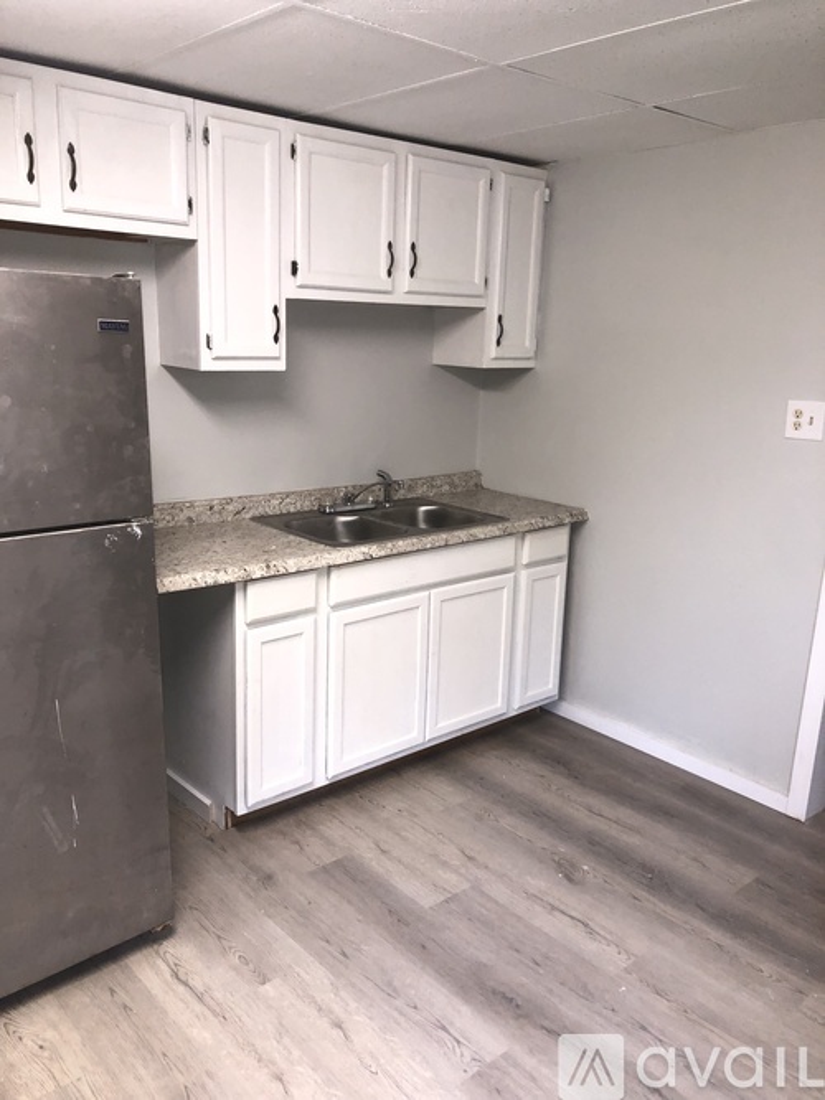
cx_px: 412
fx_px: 890
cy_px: 550
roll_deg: -0.8
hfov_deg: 49.7
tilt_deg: -12.2
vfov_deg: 63.5
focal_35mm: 28
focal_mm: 3.99
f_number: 1.8
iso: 100
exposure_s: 1/120
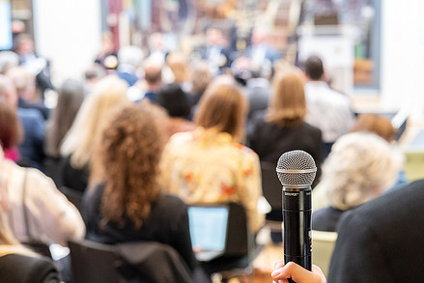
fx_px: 778
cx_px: 203
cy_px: 142
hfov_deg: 30.5
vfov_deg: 20.6
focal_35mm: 66
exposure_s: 1/125
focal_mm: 50
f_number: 3.5
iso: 3200
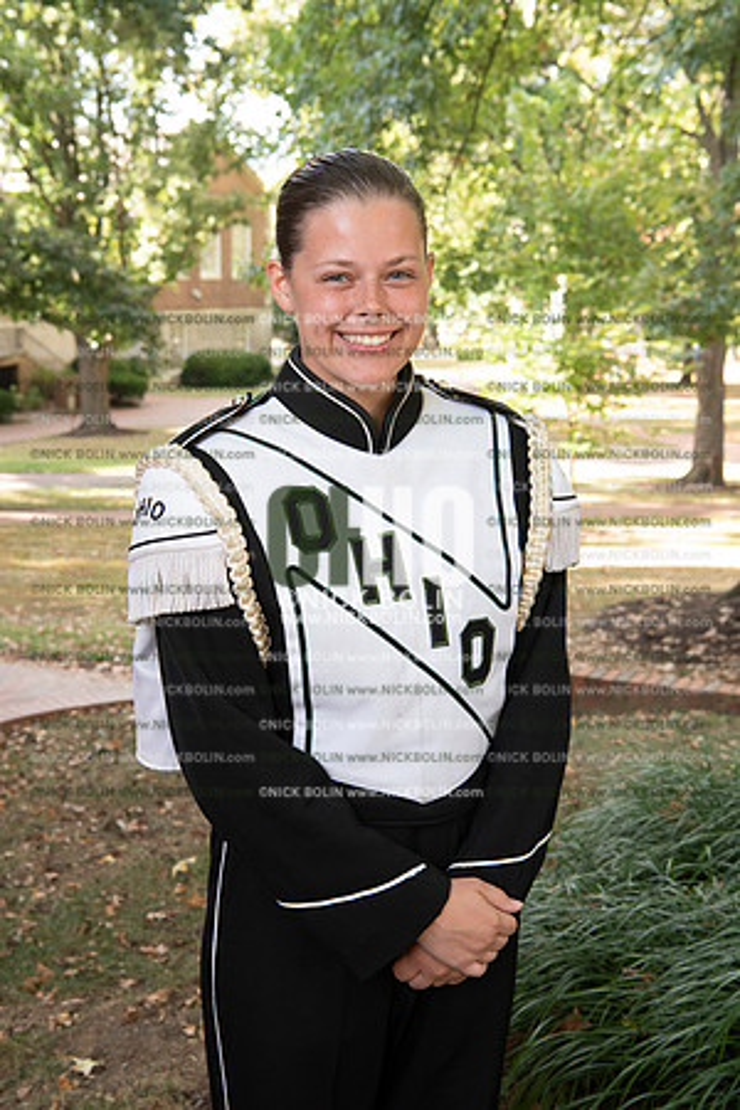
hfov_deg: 27.0
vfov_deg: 39.6
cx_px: 370
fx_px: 1542
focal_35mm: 50
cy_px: 555
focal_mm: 50
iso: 800
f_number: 8
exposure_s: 1/100
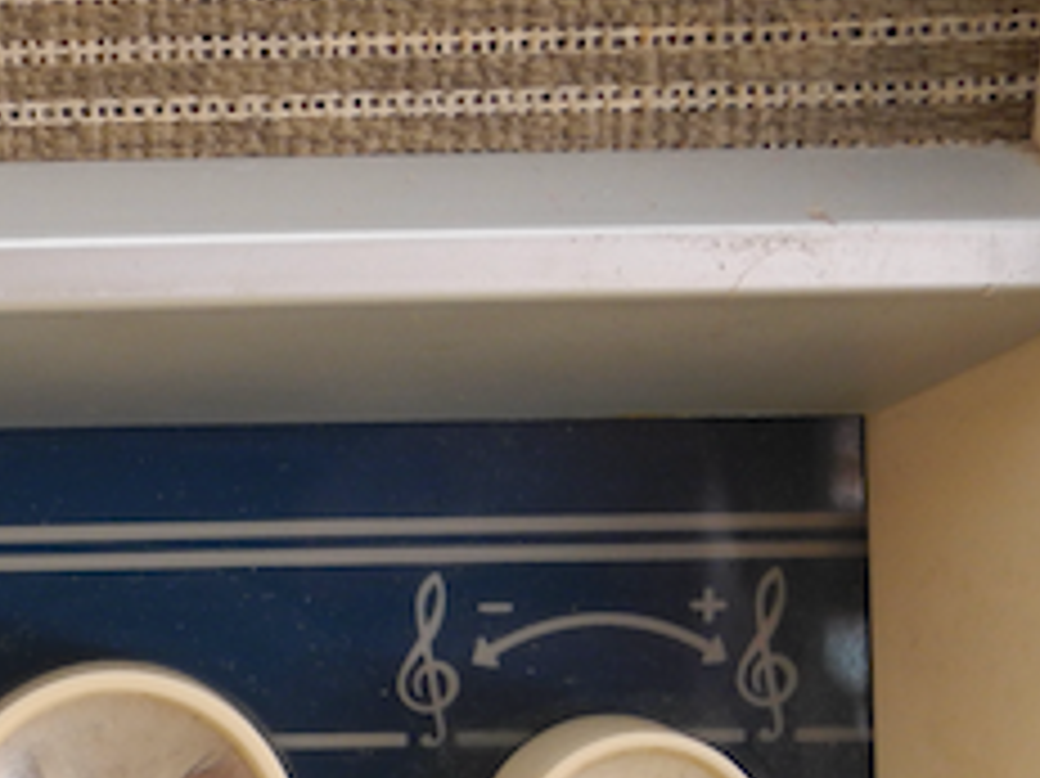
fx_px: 2913
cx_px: -126
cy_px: 1039
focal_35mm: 97
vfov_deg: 14.5
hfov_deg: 19.3
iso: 125
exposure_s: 1/30
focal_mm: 7.4
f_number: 3.2
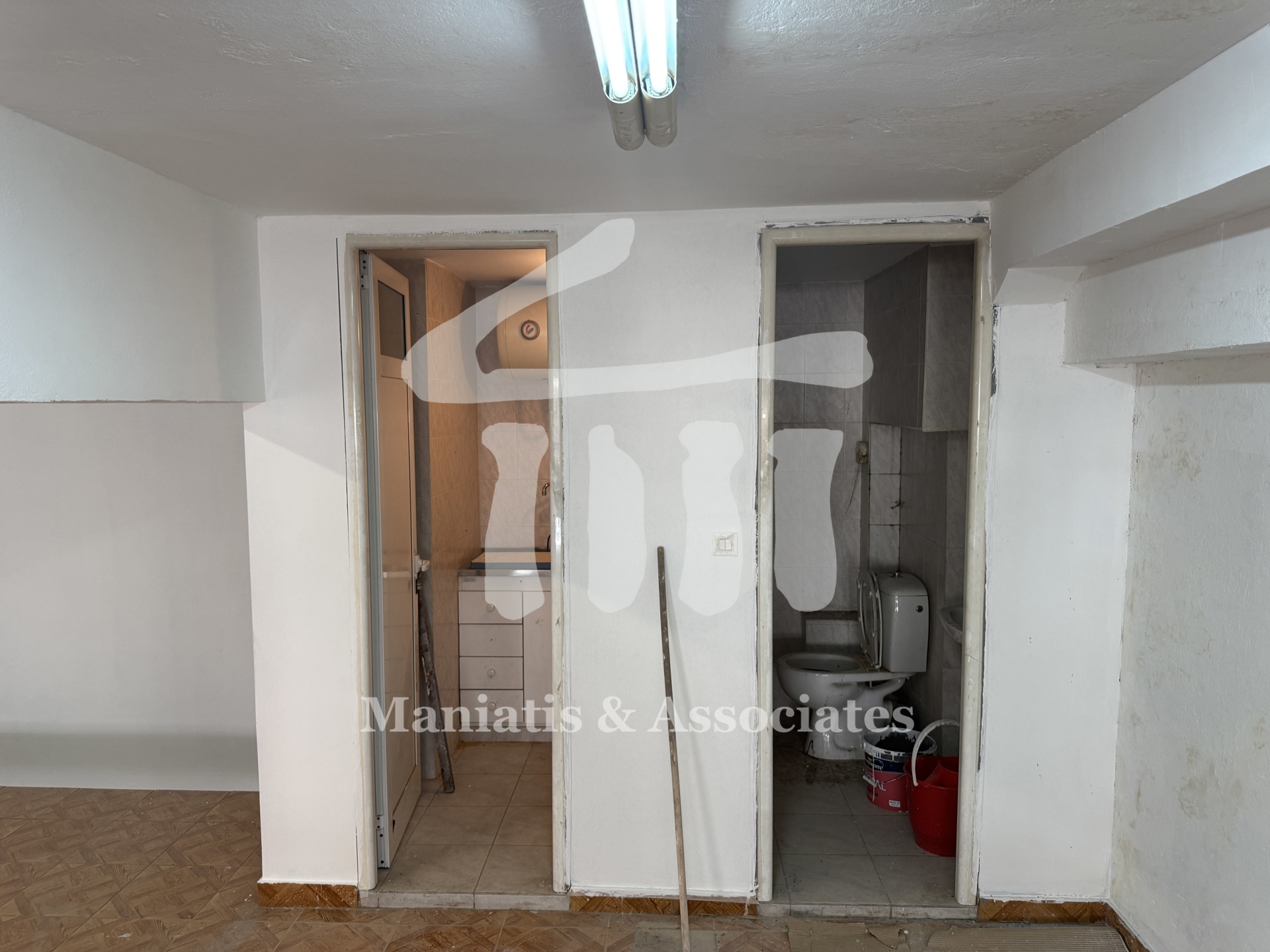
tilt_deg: -3.6
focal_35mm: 24
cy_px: 476
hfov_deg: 71.6
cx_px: 635
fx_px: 881
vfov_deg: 56.8
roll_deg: +0.1
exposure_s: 1/100
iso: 160
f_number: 1.78
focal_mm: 6.76
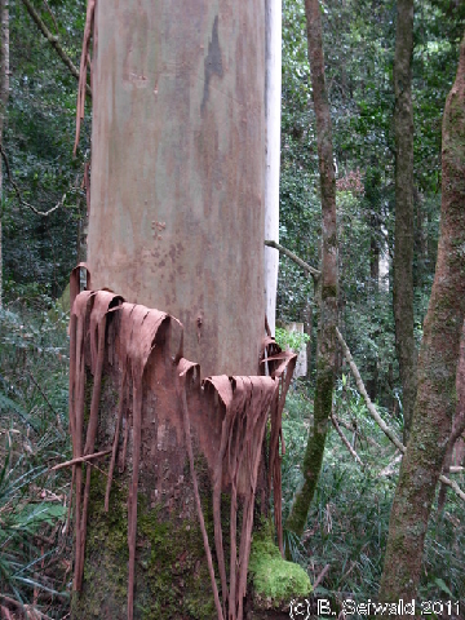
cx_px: 232
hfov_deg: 22.9
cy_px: 310
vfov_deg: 30.3
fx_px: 1146
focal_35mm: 64
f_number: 3.4
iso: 79
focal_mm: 10.5
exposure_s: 1/6.1
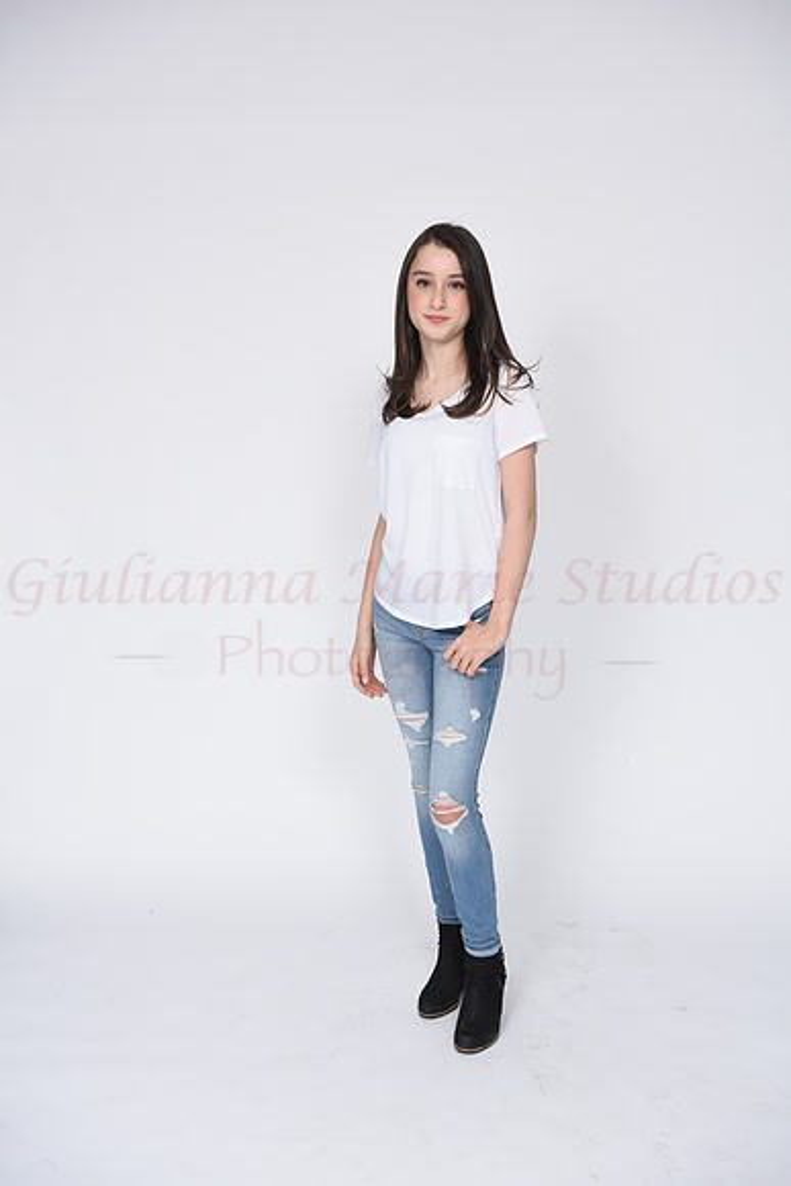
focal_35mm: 44
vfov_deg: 44.5
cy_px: 593
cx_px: 396
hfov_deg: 30.5
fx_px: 1449
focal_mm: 44
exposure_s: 1/125
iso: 160
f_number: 8
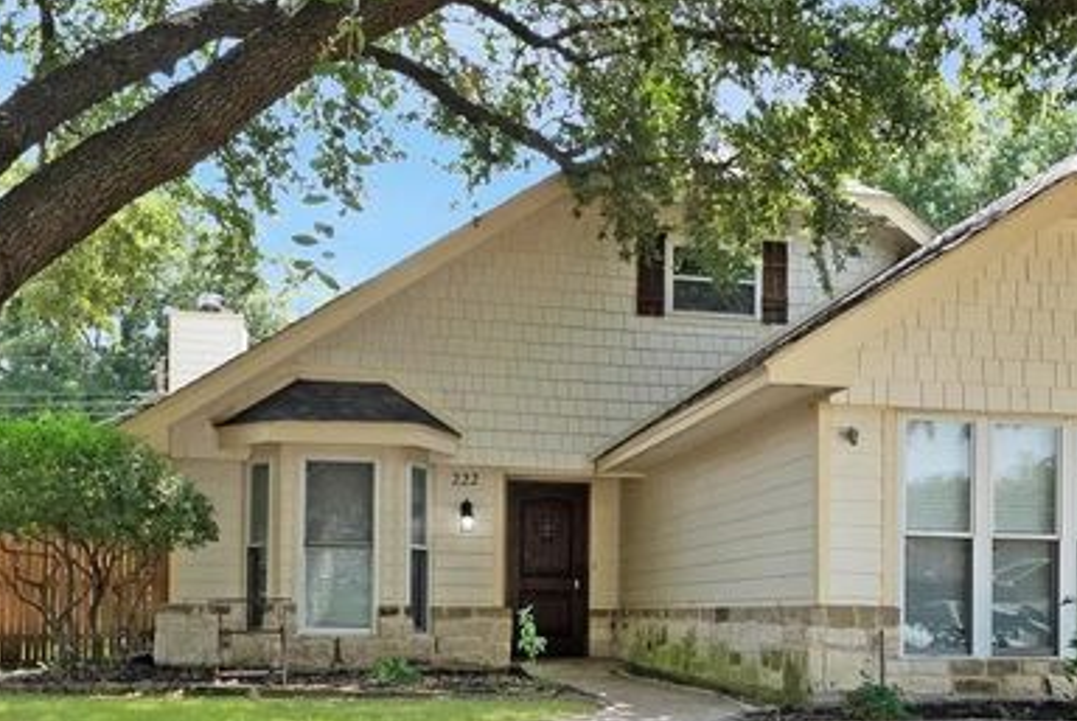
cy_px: 628
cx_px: 628
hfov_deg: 48.2
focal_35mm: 40
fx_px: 1198
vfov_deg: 32.1
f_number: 9
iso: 640
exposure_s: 1/250
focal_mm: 15
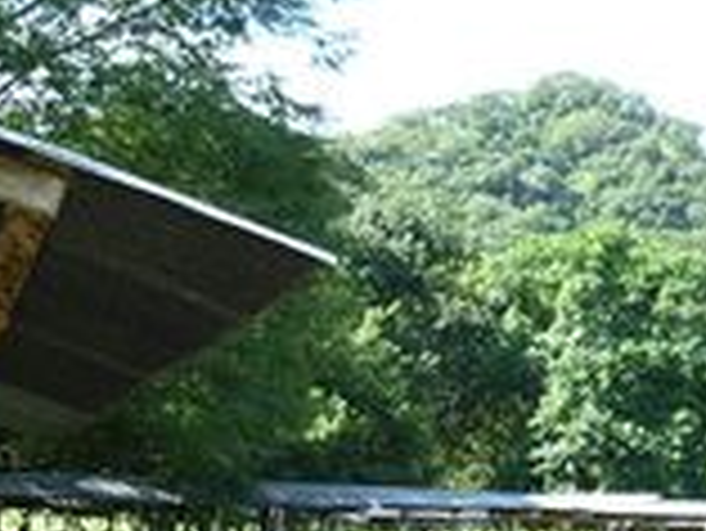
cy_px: 542
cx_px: 378
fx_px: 1408
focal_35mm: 69
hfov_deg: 28.1
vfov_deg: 20.6
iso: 80
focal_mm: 5.5
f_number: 2.8
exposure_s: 1/160
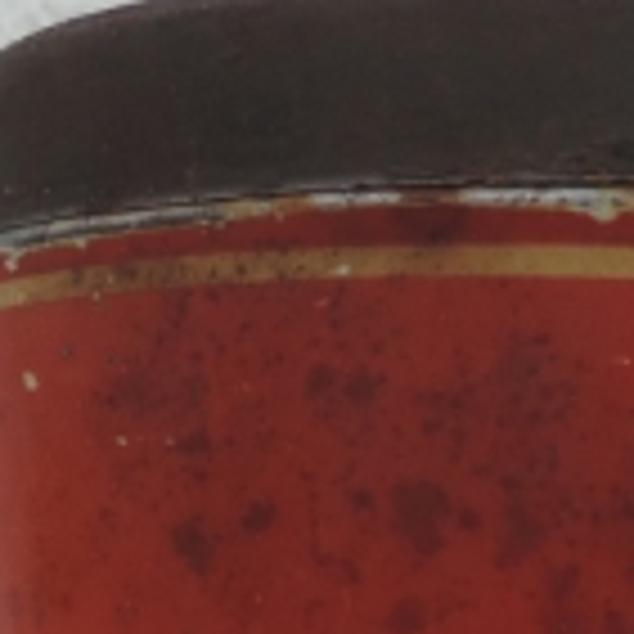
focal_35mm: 90
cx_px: 423
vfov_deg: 18.1
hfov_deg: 19.2
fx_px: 1865
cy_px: 809
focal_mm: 4.3
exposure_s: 1/250
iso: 80
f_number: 3
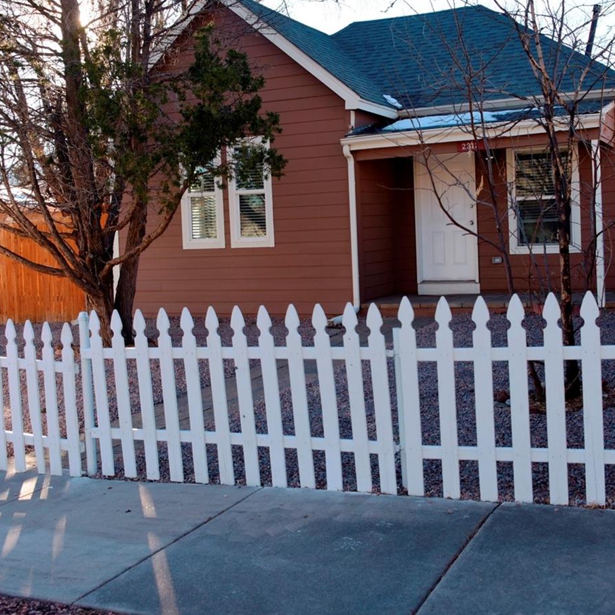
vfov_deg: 40.0
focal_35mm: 42
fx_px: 844
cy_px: 267
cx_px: 362
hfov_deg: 39.9
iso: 100
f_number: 5.6
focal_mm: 28
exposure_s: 1/125
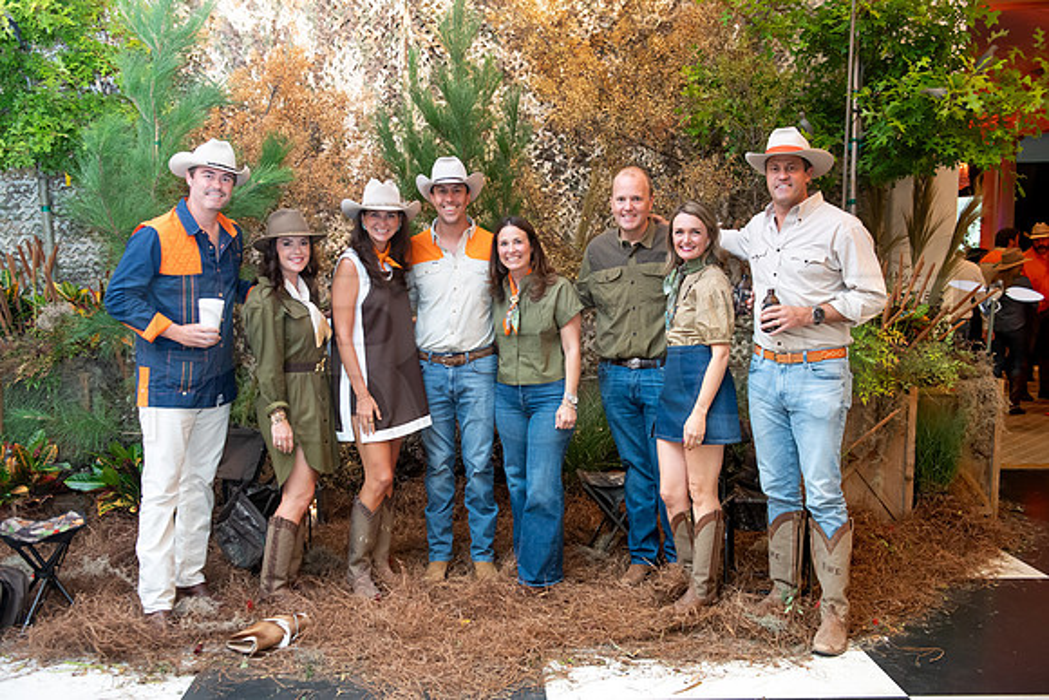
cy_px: 350
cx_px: 524
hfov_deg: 57.8
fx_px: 950
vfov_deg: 40.5
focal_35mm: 33
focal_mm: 32
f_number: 4.5
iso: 3200
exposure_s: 1/100
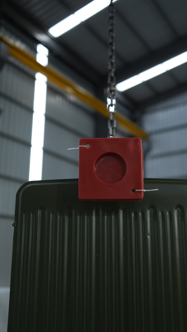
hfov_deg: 31.9
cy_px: 166
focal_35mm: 37
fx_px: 326
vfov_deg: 54.0
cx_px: 111
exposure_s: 1/200
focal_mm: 35
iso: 1250
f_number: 2
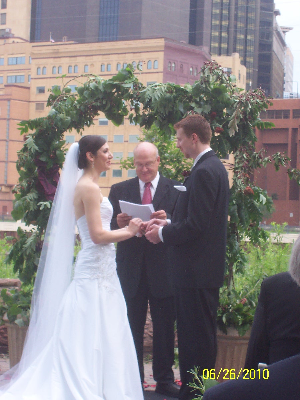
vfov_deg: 17.7
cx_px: 150
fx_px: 1283
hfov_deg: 13.3
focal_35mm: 111
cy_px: 200
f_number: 4.8
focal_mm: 16.8
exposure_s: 1/30
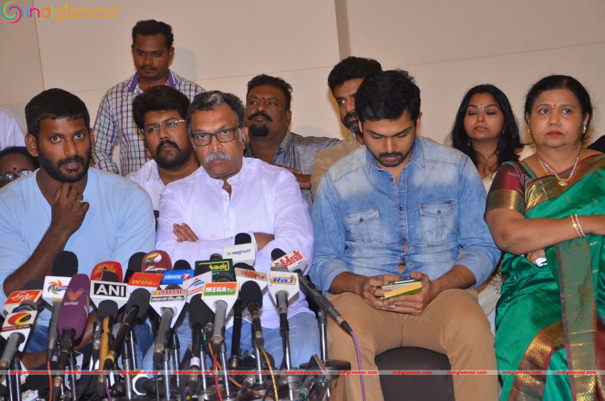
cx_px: 302
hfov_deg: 20.7
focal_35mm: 99
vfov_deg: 13.8
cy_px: 200
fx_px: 1660
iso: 1100
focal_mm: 66
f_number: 6.3
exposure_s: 1/125
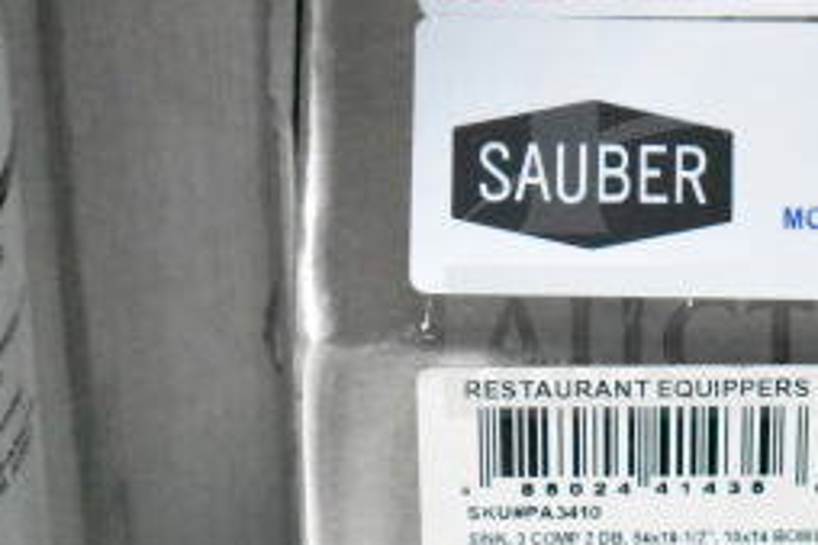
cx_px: 805
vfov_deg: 6.9
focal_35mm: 198
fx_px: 4500
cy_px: 163
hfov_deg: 10.3
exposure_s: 1/4000
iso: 25600
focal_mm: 55
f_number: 5.6
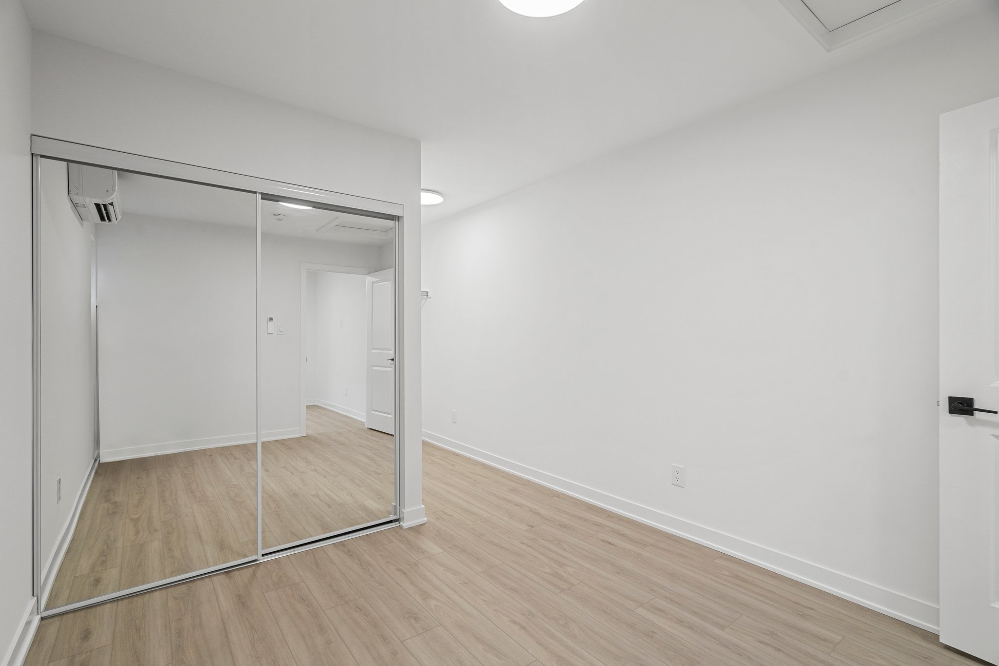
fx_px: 444
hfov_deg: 96.7
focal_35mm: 16
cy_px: 333
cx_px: 500
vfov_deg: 73.7
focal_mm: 16
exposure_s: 1/3
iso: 320
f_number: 7.1
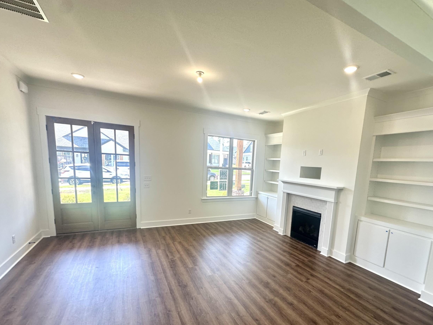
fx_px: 213
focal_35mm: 17
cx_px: 242
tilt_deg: -7.8
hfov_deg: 90.6
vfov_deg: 73.9
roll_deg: -3.4
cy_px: 196
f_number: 2.2
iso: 64
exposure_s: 1/120
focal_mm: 2.22
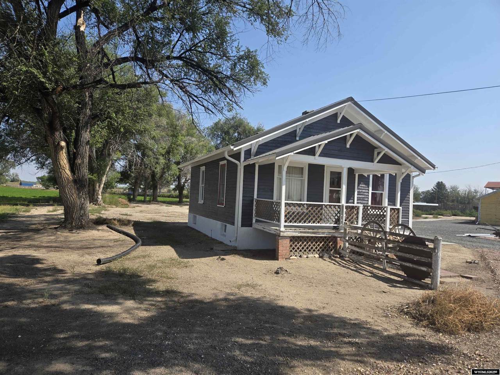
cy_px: 188
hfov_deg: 73.9
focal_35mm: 23
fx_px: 332
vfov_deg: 58.9
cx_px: 250
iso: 25
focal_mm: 5.4
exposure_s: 1/1457
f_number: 1.8
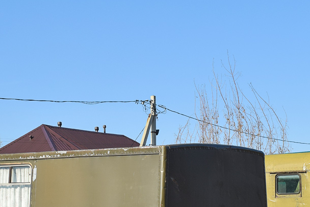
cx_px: 106
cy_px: 202
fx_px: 689
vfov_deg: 16.7
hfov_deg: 25.3
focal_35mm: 80
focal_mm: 27
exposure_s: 1/640
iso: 200
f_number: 6.3
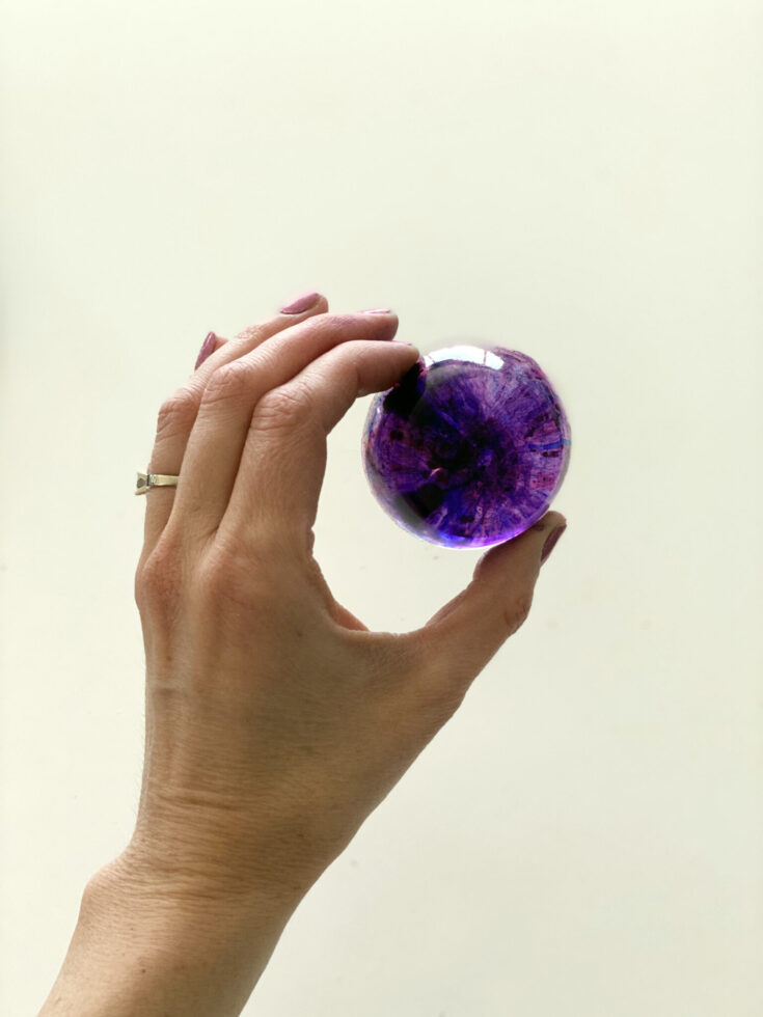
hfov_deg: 28.0
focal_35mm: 52
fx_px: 1528
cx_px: 382
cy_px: 508
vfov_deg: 36.8
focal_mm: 6
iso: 125
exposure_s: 1/122
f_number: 2
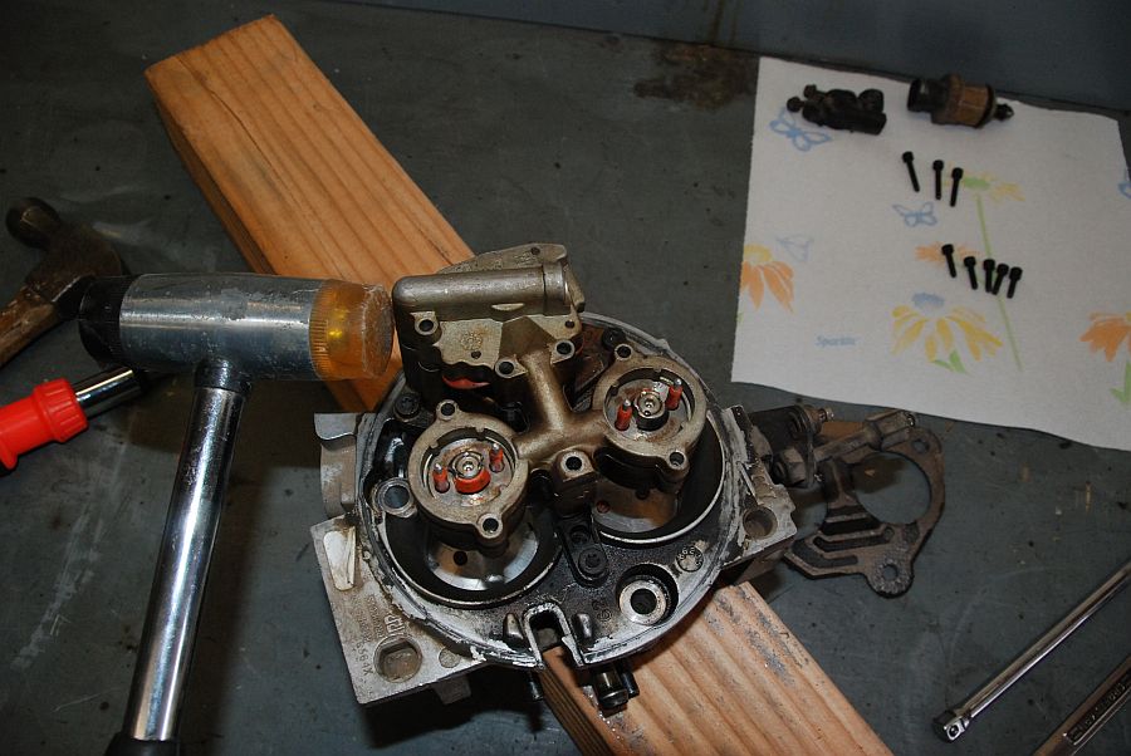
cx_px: 566
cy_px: 378
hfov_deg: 67.3
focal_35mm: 27
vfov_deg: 48.0
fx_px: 849
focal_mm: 18
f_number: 8
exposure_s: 1/200
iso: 800
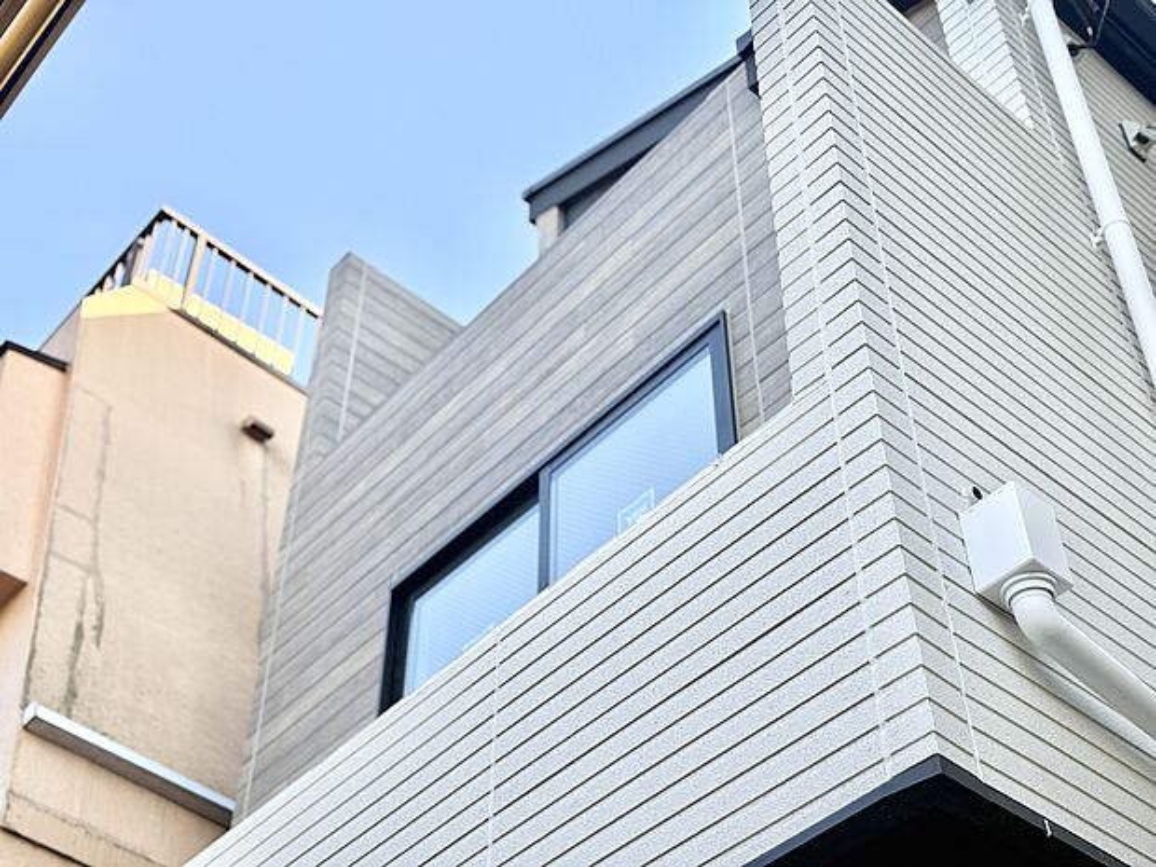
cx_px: 578
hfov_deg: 36.8
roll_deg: +0.5
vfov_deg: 28.0
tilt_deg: +44.7
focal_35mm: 52
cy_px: 434
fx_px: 1737
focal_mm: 5.96
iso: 50
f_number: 1.6
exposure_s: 1/618
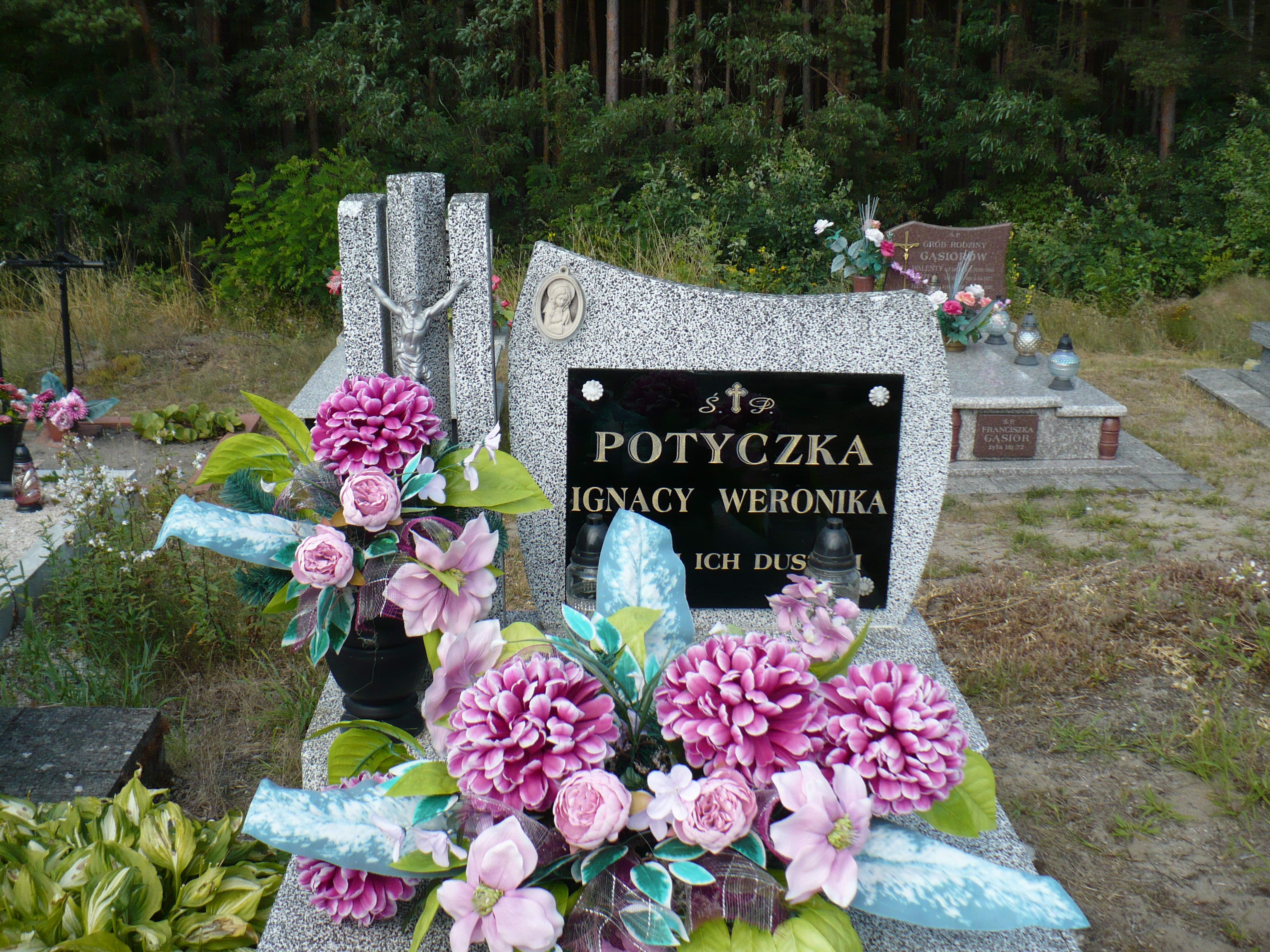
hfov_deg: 50.1
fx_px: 1357
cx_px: 635
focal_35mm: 37
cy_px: 476
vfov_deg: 38.7
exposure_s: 1/800
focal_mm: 6.1
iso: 100
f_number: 2.8
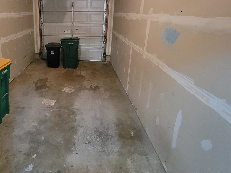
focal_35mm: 23
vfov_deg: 57.4
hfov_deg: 70.9
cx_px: 70
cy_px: 56
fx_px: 153
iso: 1250
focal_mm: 2.2
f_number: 2.2
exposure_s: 1/24
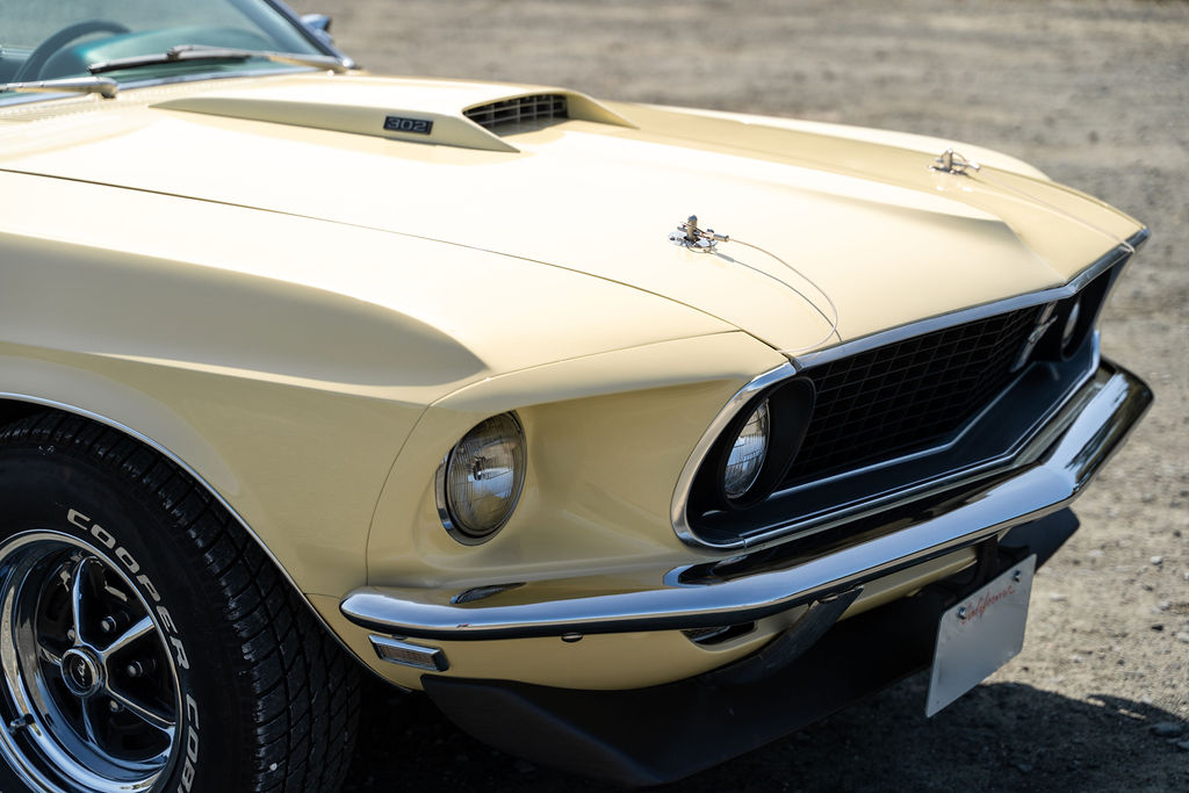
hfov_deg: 28.8
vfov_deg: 19.5
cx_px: 594
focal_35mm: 70
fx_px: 2312
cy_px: 396
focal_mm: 70
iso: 160
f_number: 2.8
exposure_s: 1/3200
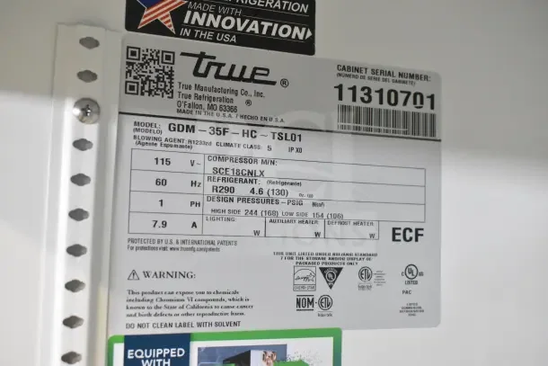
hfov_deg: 46.4
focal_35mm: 42
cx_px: 274
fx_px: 639
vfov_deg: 31.9
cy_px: 183
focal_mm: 28
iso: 6400
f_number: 5.6
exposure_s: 1/125
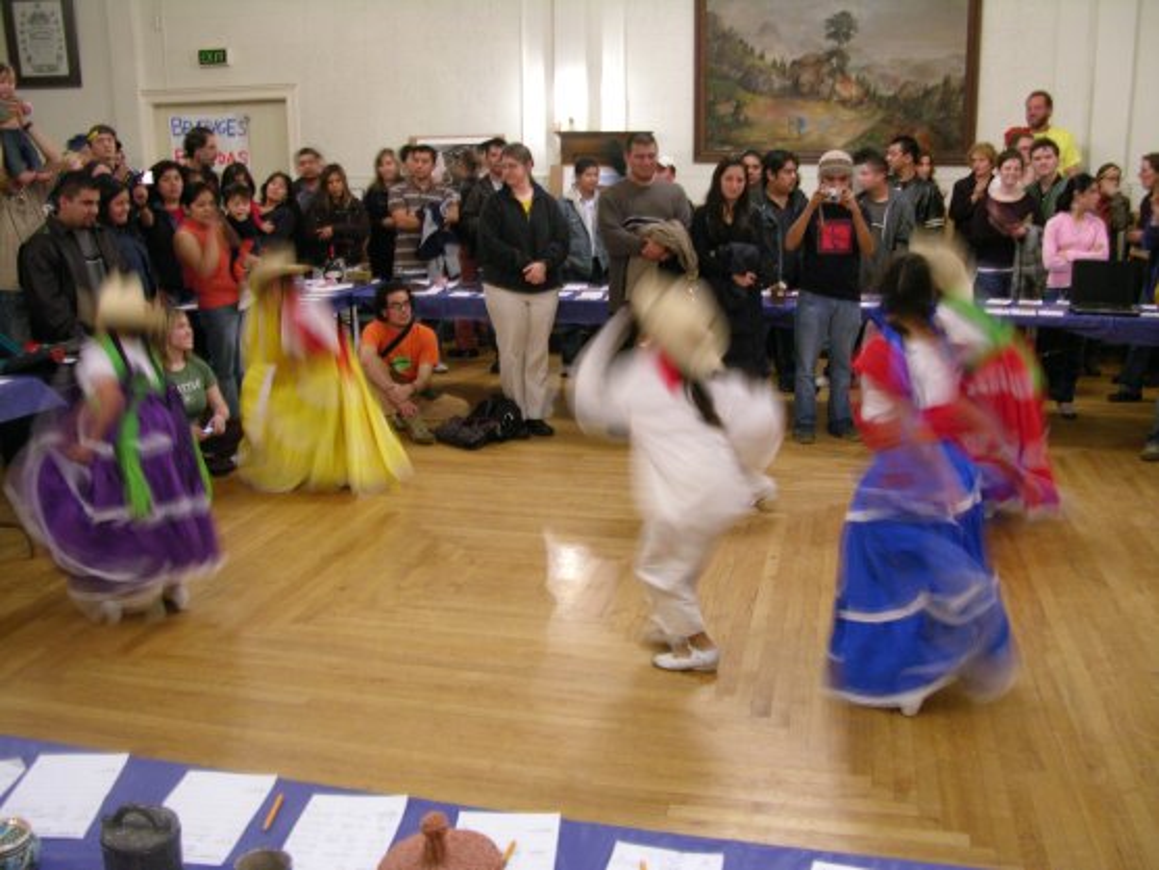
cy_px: 435
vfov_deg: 40.7
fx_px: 1172
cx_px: 580
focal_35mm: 35
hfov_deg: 52.6
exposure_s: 1/3.9
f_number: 2.8
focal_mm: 8.9
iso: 200
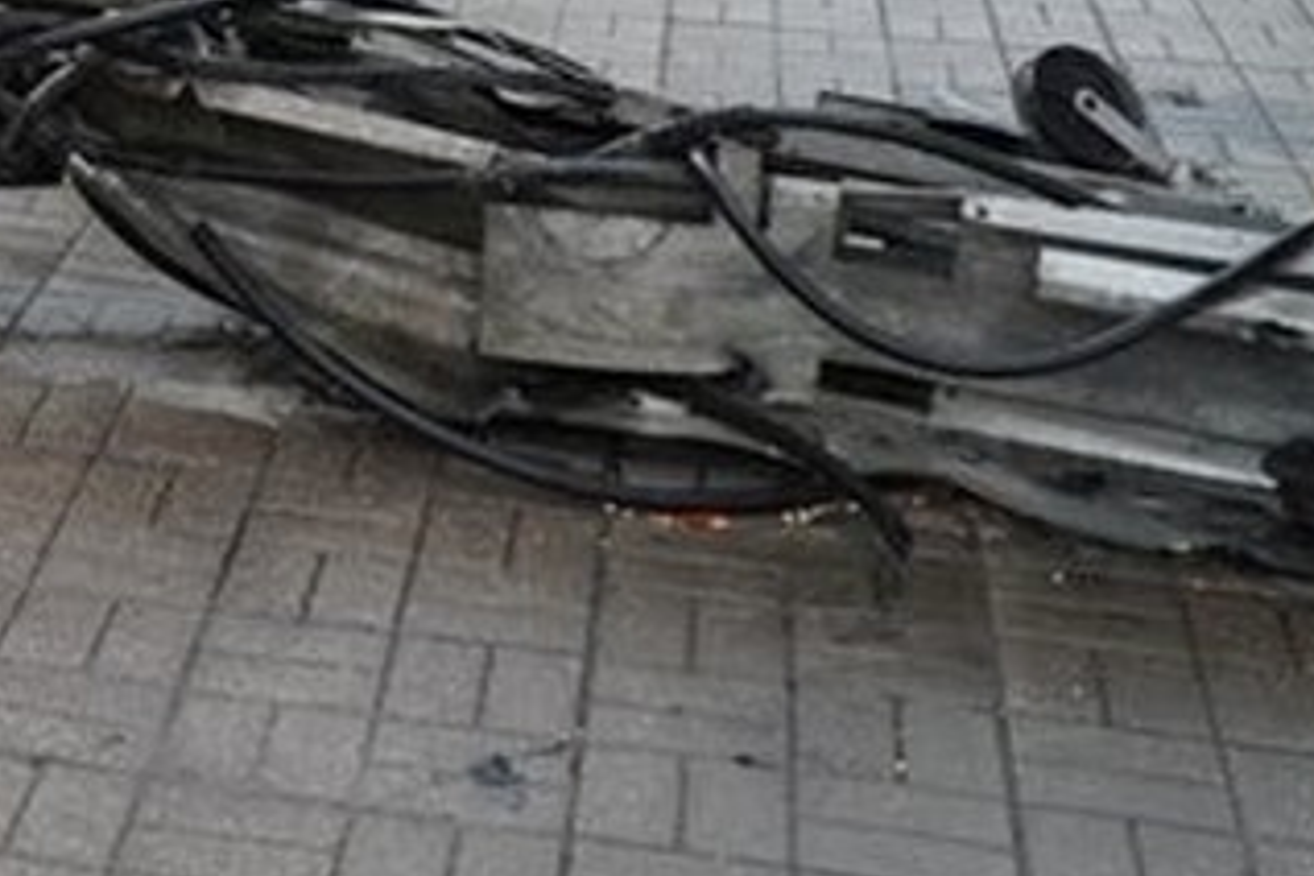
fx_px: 3102
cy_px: -285
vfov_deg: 15.3
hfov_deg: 21.9
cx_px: -326
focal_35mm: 85
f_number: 4
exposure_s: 1/160
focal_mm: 18
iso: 400
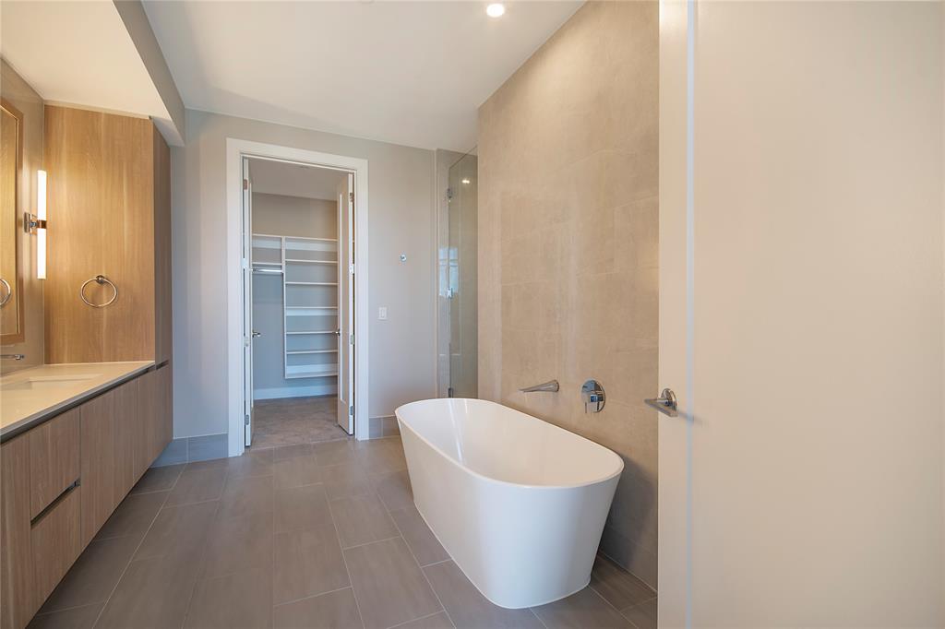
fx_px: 394
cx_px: 472
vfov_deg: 77.3
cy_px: 314
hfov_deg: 100.4
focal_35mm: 15
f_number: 8
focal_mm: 10
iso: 100
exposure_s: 1/6
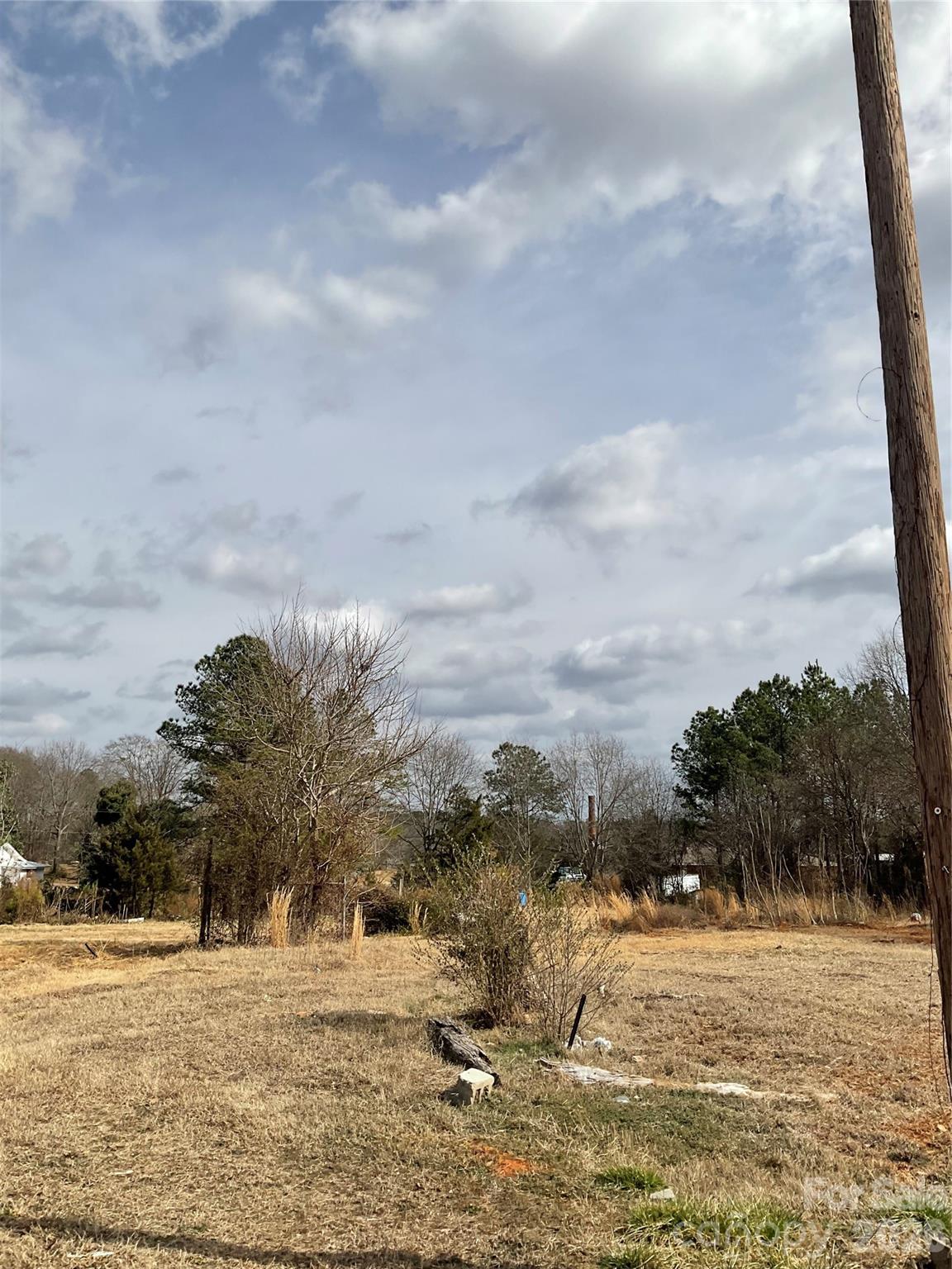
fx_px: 1063
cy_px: 634
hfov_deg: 48.2
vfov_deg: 61.7
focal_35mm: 29
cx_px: 476
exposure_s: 1/4065
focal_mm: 3
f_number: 1.8
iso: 16
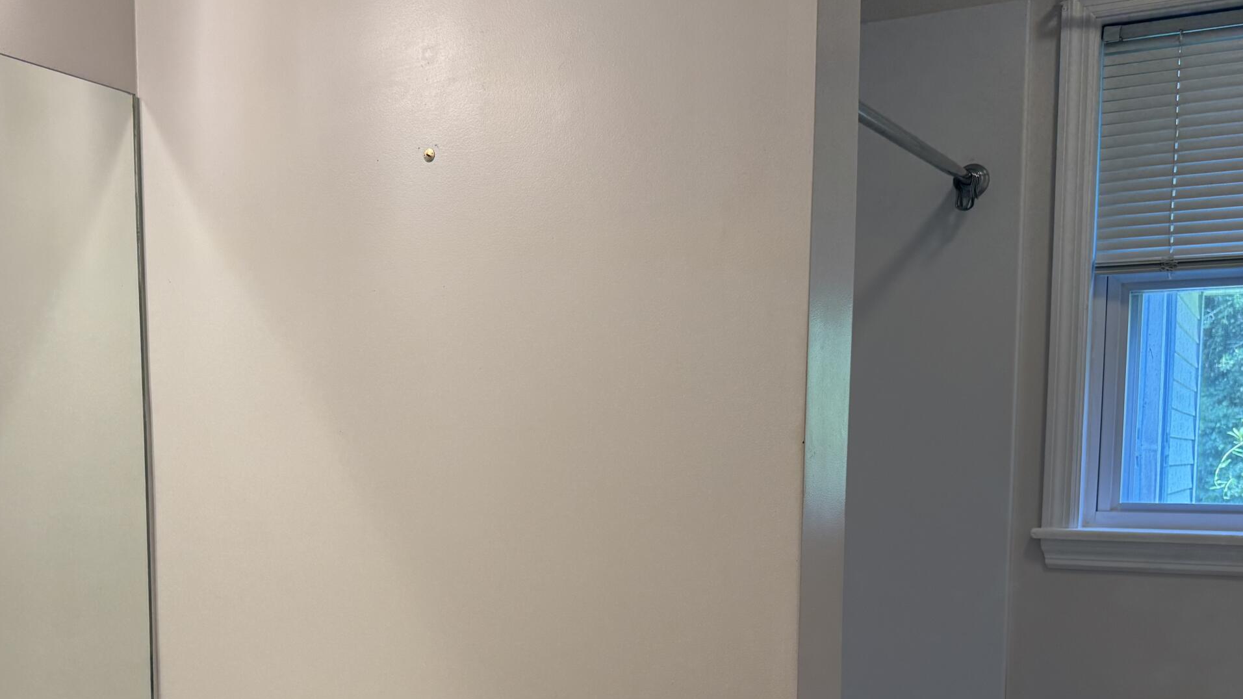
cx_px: 470
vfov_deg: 28.2
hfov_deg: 49.0
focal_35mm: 41
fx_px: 1351
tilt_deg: -5.3
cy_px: 584
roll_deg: -0.1
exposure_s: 1/120
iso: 80
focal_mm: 6.76
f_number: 1.78
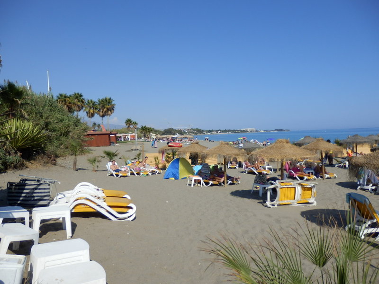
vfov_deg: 54.9
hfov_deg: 69.4
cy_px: 142
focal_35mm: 25
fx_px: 274
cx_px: 190
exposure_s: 1/250
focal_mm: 4.5
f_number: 8.7
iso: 80
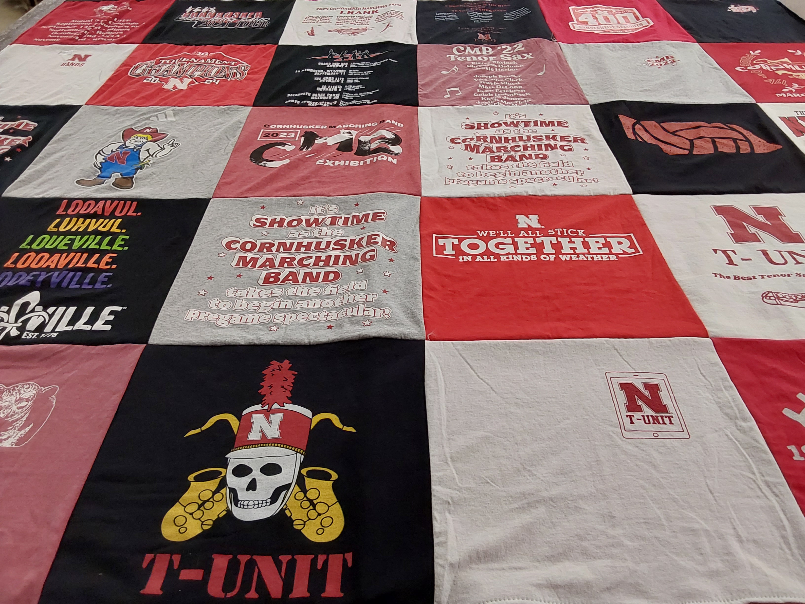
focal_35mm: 28
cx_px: 402
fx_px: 651
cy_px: 302
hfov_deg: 63.4
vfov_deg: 49.7
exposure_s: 1/60
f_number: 1.9
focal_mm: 2.91
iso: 100
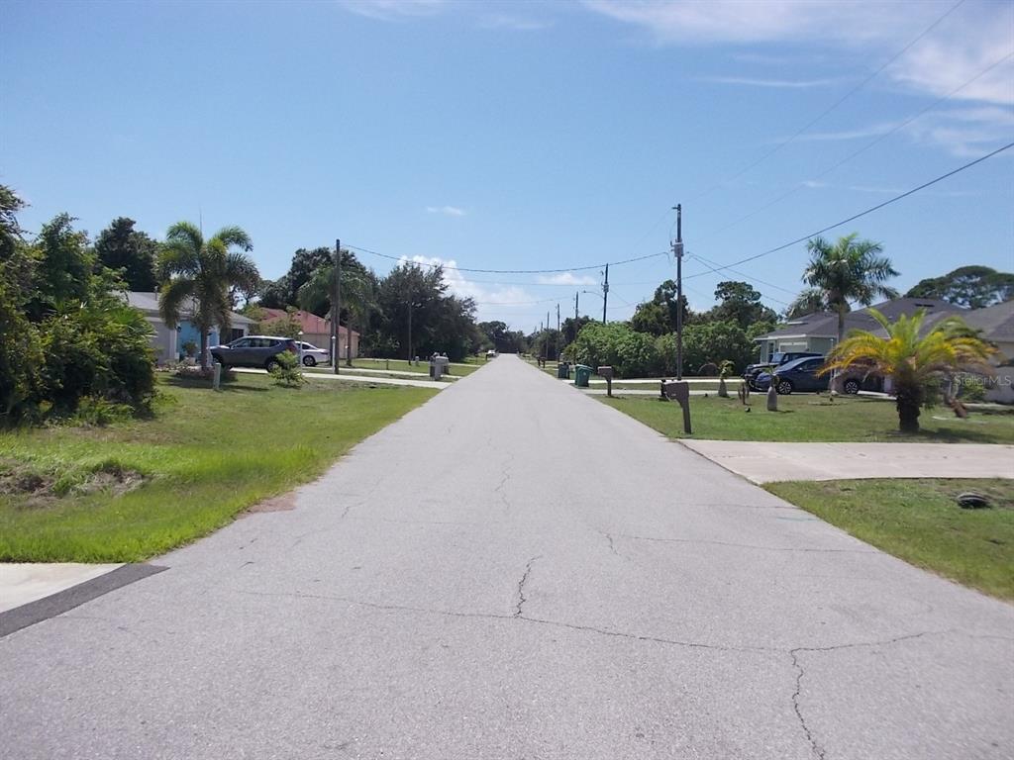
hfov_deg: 61.7
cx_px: 507
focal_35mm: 29
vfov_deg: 48.2
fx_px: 849
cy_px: 380
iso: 80
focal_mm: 4.1
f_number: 3.3
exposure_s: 1/1000
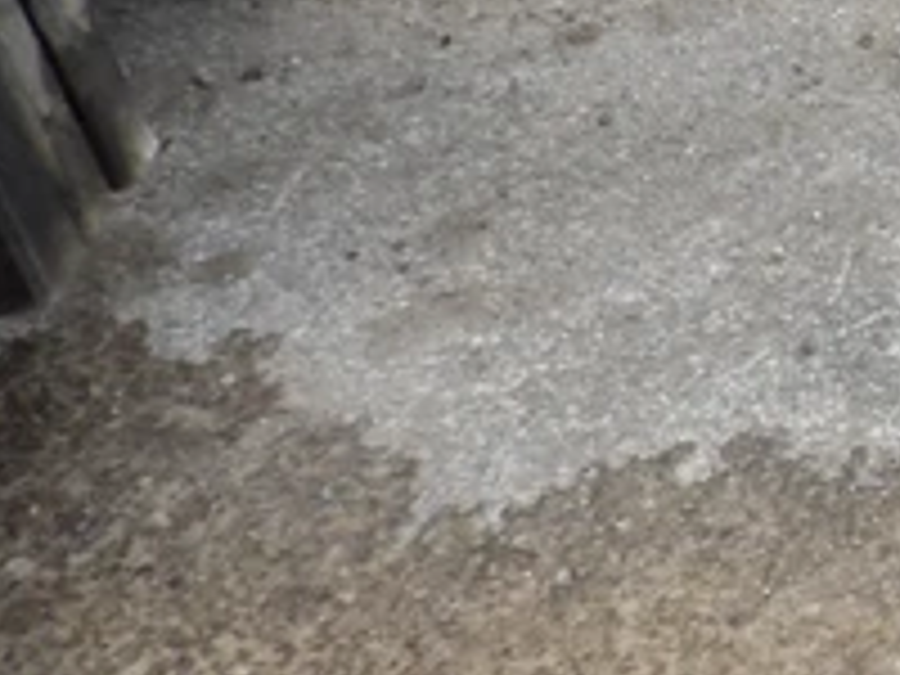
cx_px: 1678
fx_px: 2340
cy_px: -106
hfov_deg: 17.3
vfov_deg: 15.9
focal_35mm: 90
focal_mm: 4.3
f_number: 5.6
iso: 100
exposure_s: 1/68
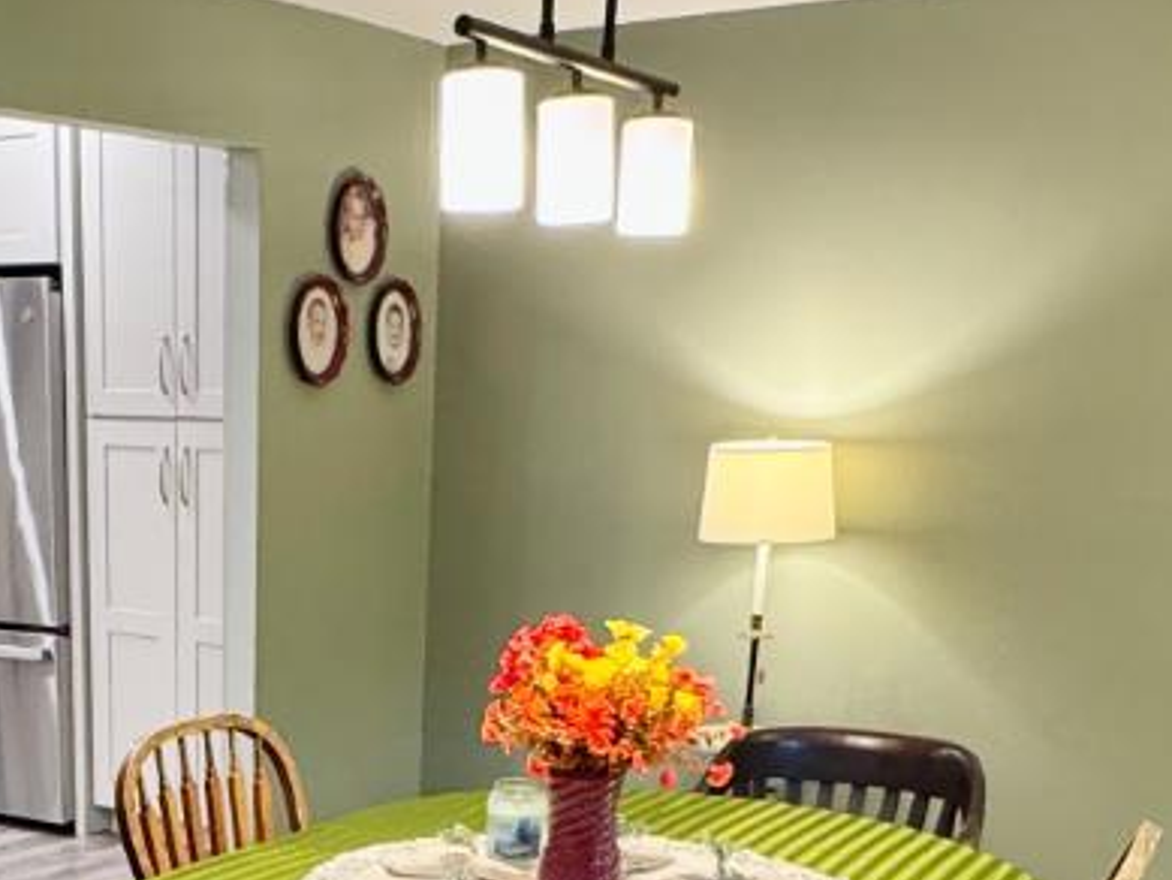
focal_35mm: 54
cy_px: 957
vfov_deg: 25.2
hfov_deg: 34.6
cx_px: 265
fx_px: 1829
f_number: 2.2
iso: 320
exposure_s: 1/60
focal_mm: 2.22
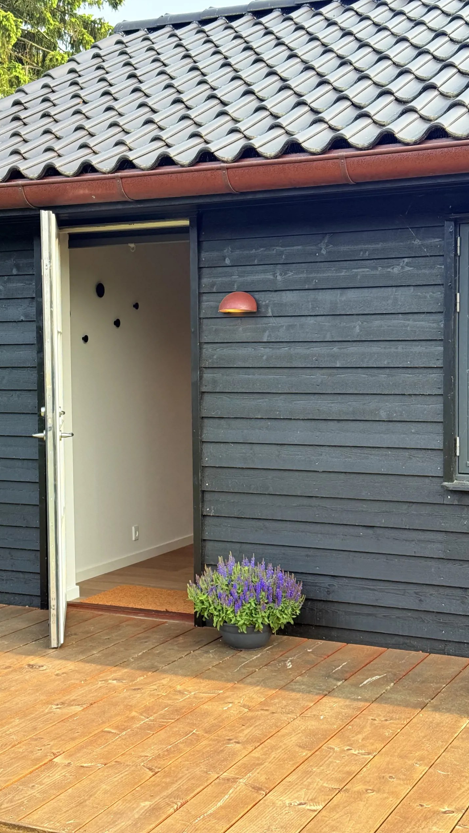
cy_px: 412
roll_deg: +1.1
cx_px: 184
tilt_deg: -2.7
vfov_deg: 39.2
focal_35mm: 53
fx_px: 1172
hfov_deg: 22.6
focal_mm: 6.76
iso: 80
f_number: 1.78
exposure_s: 1/837
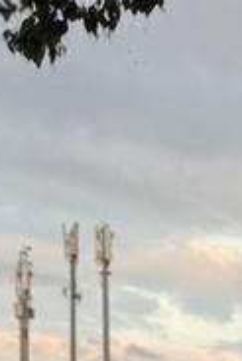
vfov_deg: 15.3
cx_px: 612
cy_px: 615
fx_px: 1188
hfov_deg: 10.0
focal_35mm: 118
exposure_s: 1/121
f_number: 1.78
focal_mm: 6.76
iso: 100
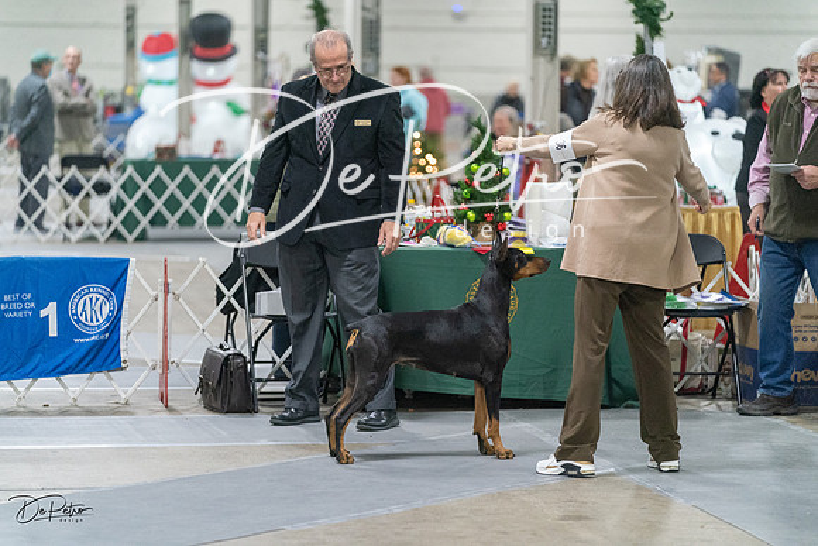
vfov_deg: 9.0
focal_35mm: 152
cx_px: 409
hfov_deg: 13.5
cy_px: 273
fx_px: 3454
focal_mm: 152
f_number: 2.8
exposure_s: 1/320
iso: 6400
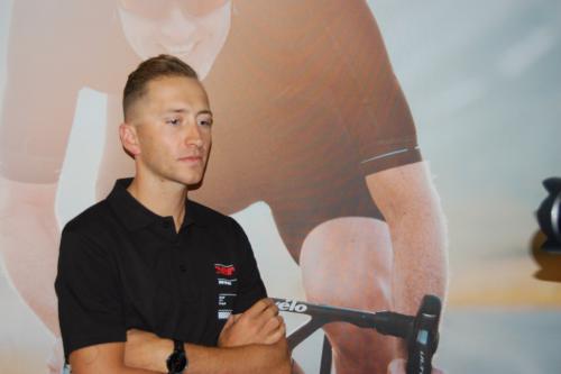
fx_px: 888
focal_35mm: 57
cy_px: 187
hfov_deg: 35.1
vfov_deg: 23.8
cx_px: 280
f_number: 4.8
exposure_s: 1/60
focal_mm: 38
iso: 400
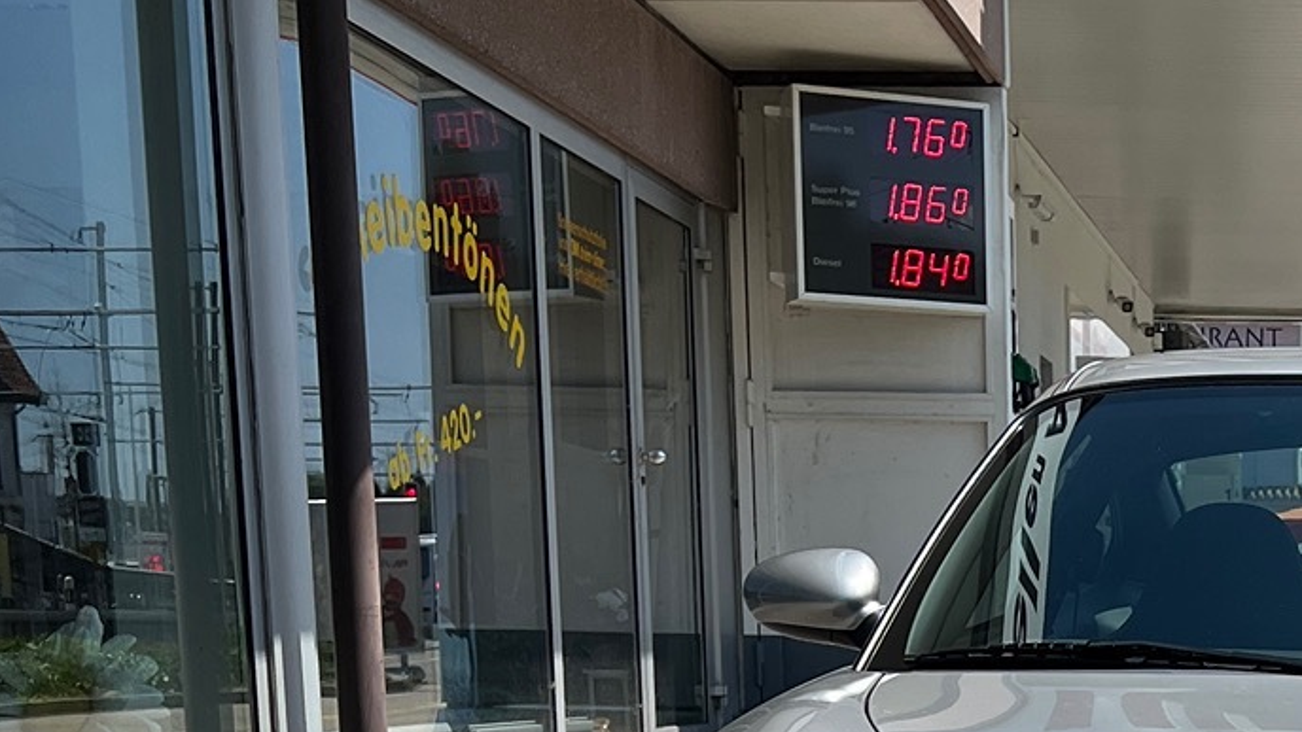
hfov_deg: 24.0
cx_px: 1423
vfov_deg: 13.4
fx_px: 2865
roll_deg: +0.9
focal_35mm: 83
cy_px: 1207
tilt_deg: -10.3
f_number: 1.5
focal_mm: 5.7
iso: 50
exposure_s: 1/5882
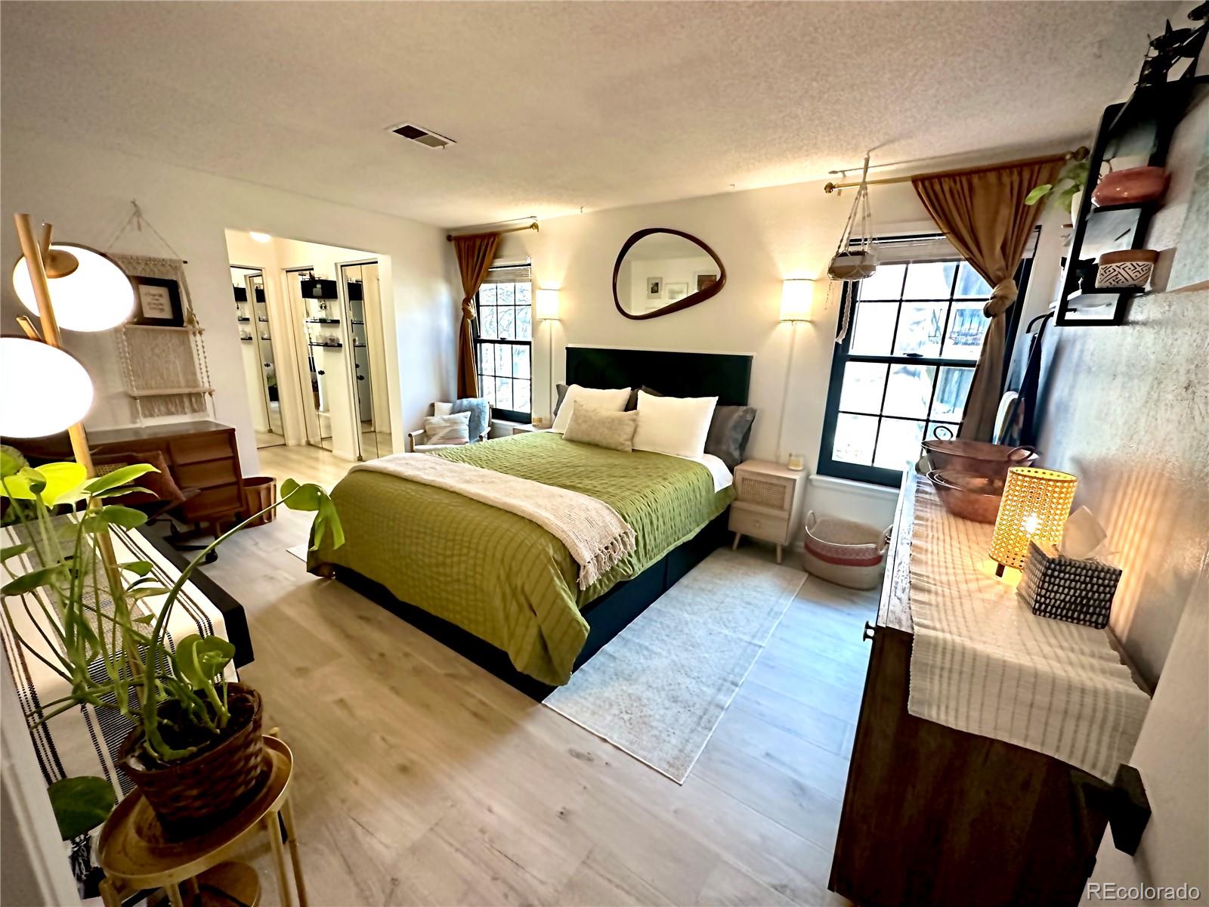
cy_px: 454
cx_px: 604
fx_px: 489
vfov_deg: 85.7
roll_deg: -1.7
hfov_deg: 102.1
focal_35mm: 14
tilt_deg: -13.7
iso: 320
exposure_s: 1/120
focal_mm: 2.22
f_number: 2.2
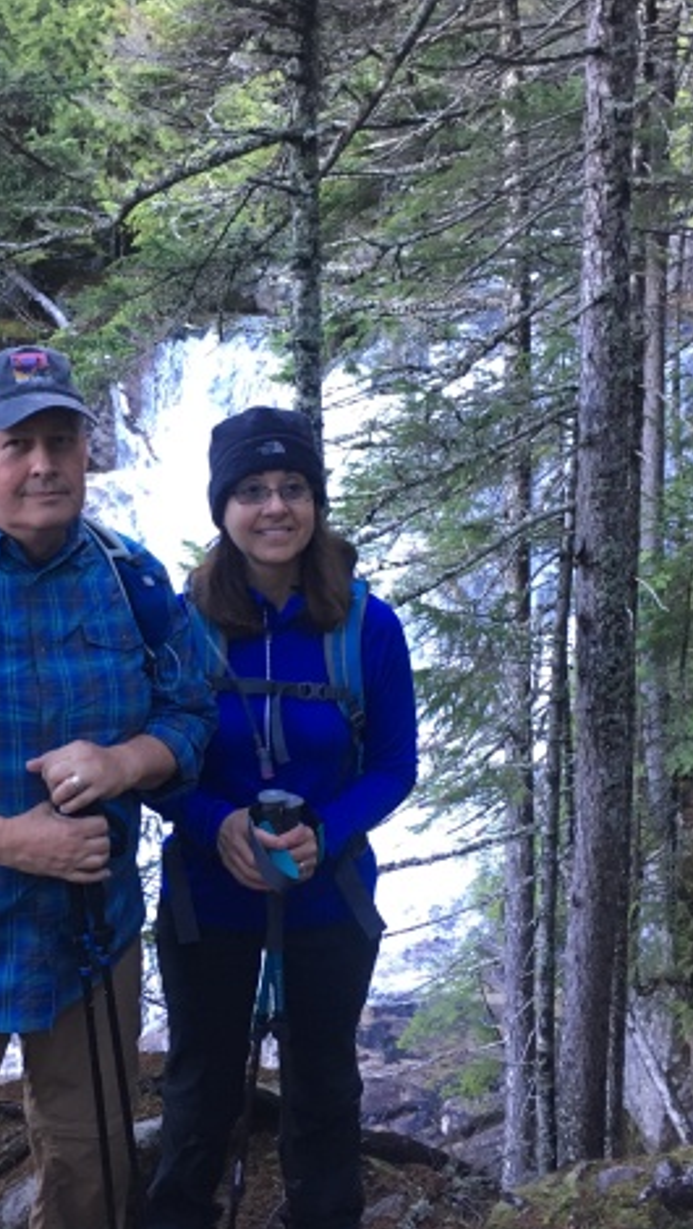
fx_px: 1402
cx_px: 120
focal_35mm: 43
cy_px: 609
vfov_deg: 47.3
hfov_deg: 27.1
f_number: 2.2
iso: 125
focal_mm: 4.15
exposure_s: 1/30
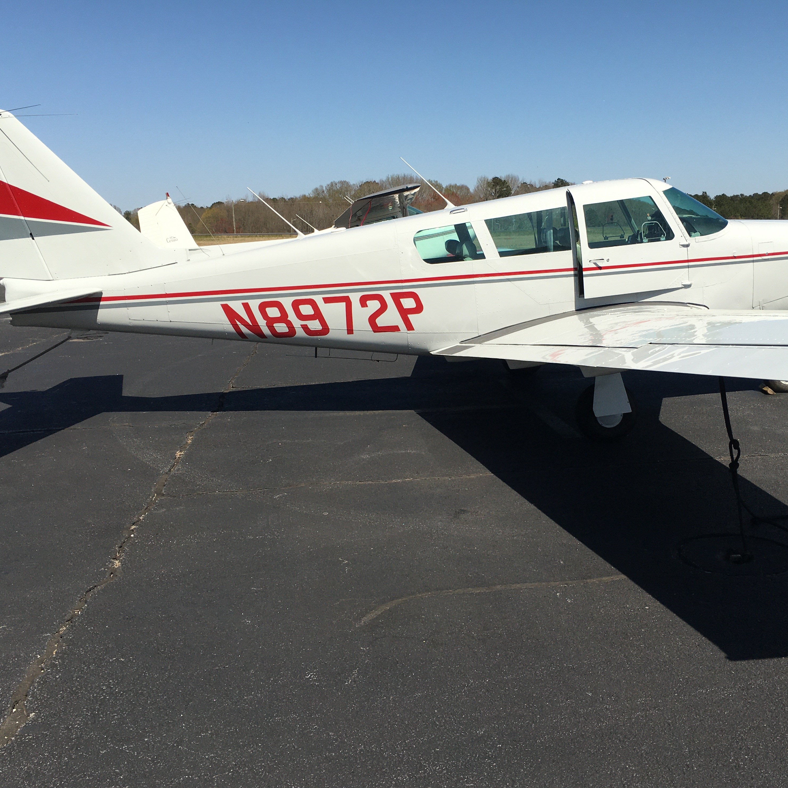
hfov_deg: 47.1
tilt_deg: -12.1
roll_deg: +1.2
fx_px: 901
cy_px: 403
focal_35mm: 35
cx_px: 456
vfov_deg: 47.2
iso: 25
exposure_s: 1/2137
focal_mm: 4.15
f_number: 2.2
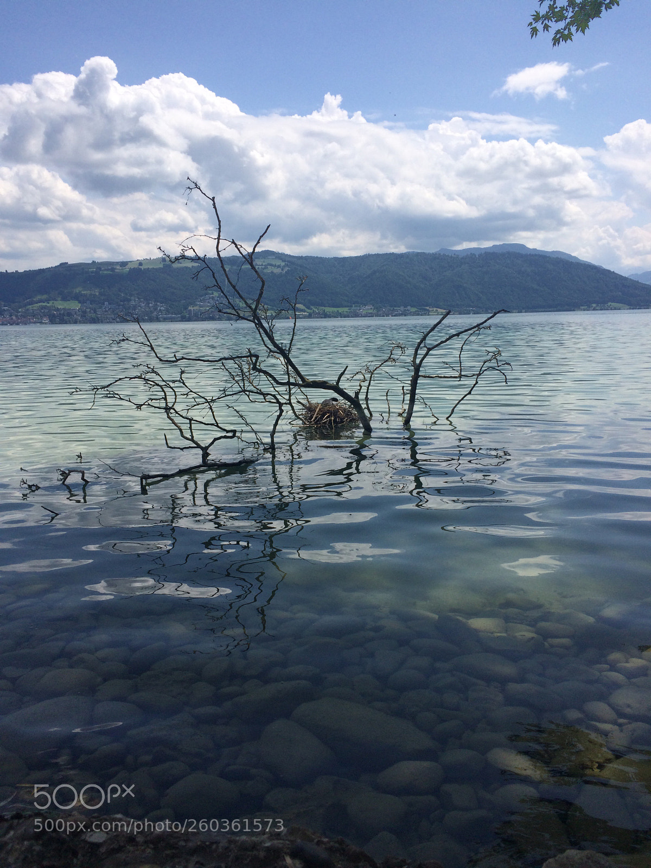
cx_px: 326
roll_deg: +1.7
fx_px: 727
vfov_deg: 61.7
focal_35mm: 29
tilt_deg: -9.5
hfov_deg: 48.2
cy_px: 434
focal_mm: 4.15
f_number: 2.2
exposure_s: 1/3731
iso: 32
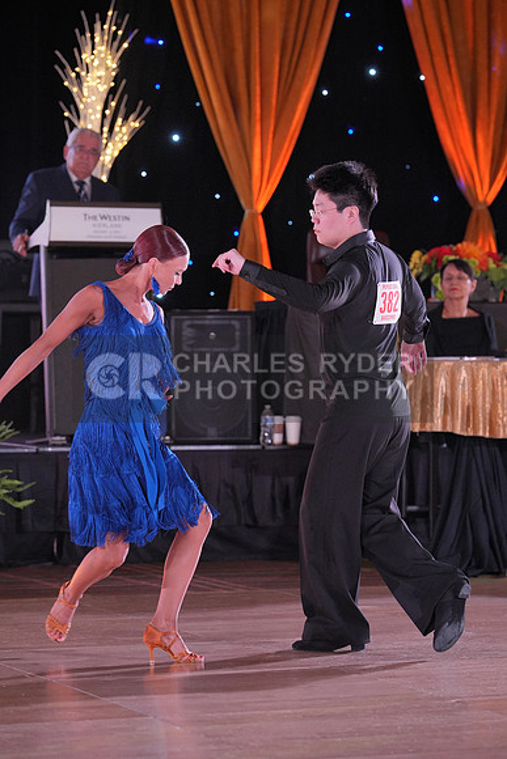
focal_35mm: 139
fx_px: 2934
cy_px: 380
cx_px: 254
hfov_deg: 9.9
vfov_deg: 14.8
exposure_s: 1/400
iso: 2500
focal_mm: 139
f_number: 4
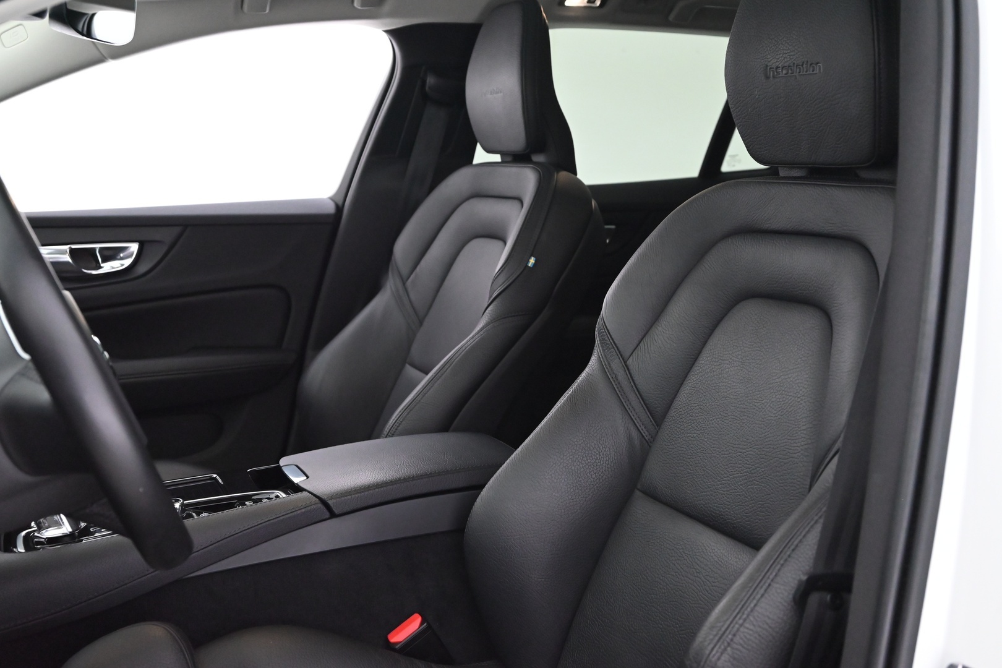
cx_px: 501
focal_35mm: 41
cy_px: 334
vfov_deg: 32.6
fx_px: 1141
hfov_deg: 47.4
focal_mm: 41
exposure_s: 1/60
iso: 7200
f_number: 5.6
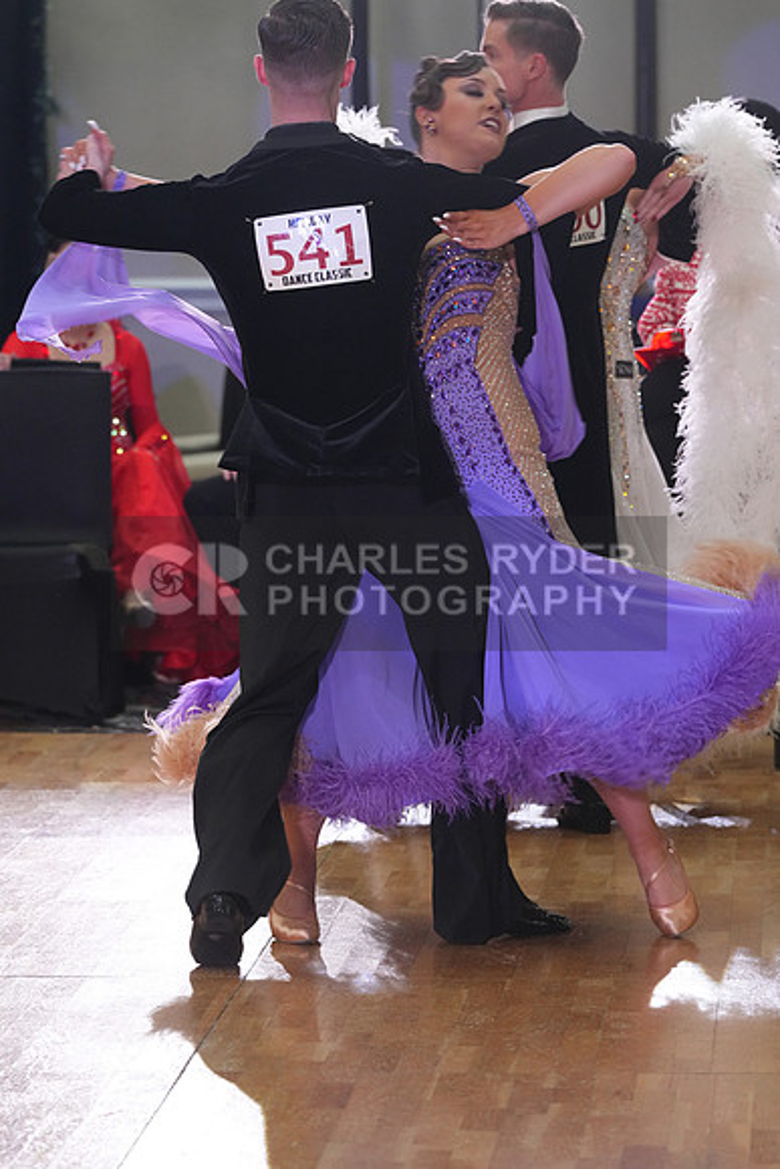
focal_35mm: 192
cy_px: 584
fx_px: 6236
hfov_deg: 7.2
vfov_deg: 10.7
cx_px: 390
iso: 4000
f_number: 6.3
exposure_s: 1/200
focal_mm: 192
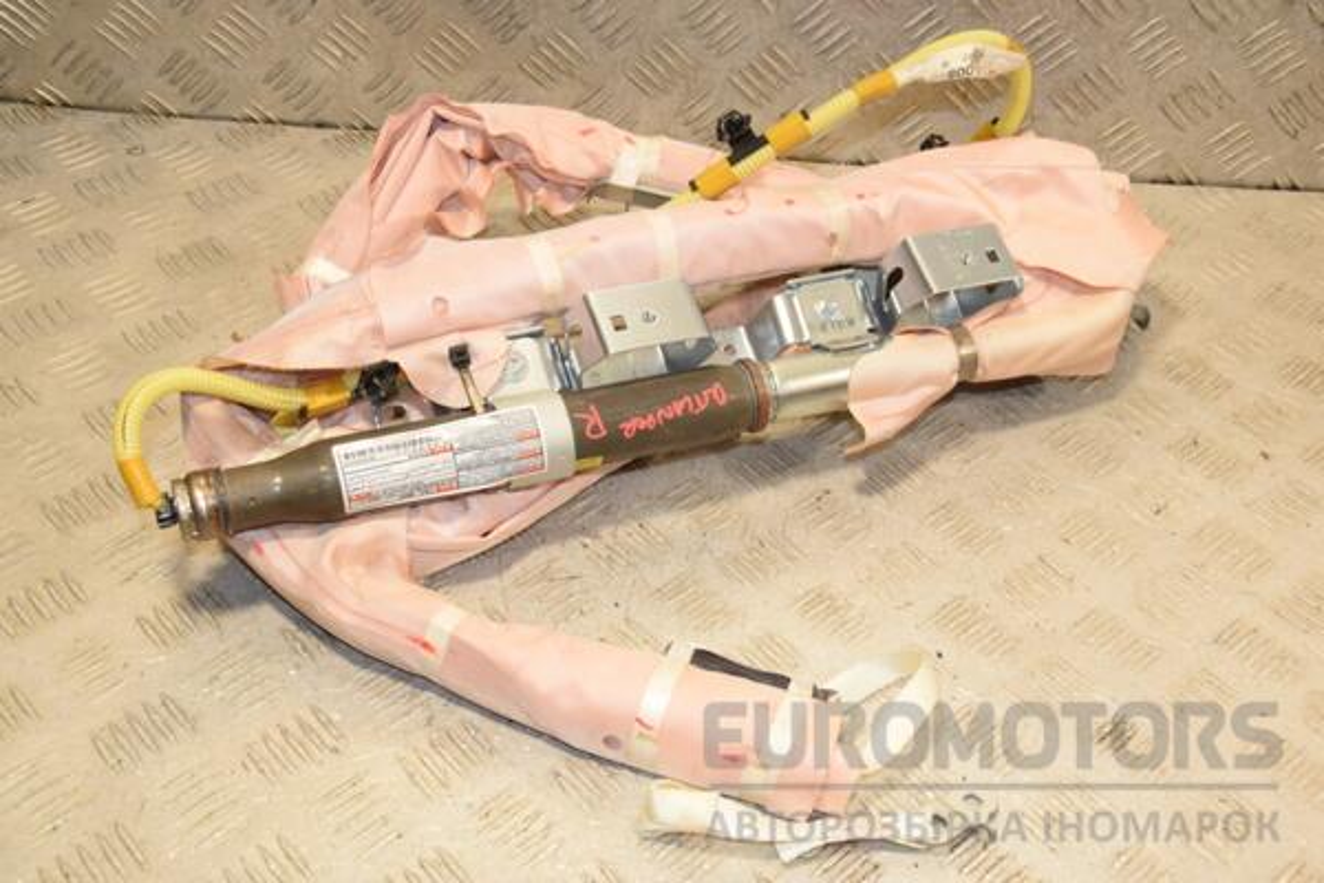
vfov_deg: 29.9
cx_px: 662
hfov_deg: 43.6
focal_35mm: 45
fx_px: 1655
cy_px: 442
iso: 800
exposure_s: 1/200
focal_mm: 30
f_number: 8
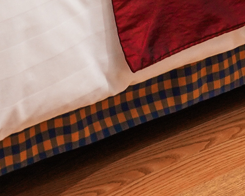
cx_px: 111
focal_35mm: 181
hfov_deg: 10.7
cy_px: -417
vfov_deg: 7.4
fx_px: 1312
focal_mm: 24
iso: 400
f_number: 7.1
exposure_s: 1/125
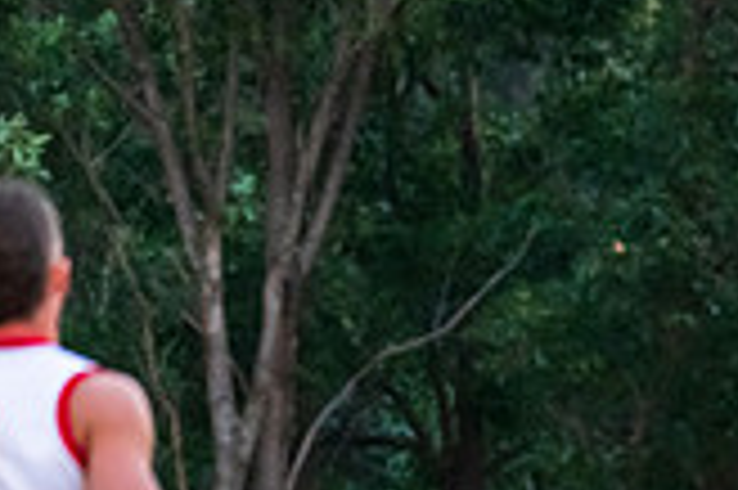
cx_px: 1155
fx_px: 16834
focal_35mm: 822
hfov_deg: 2.5
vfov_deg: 1.7
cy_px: 848
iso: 3200
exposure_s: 1/1000
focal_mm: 220
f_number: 5.3
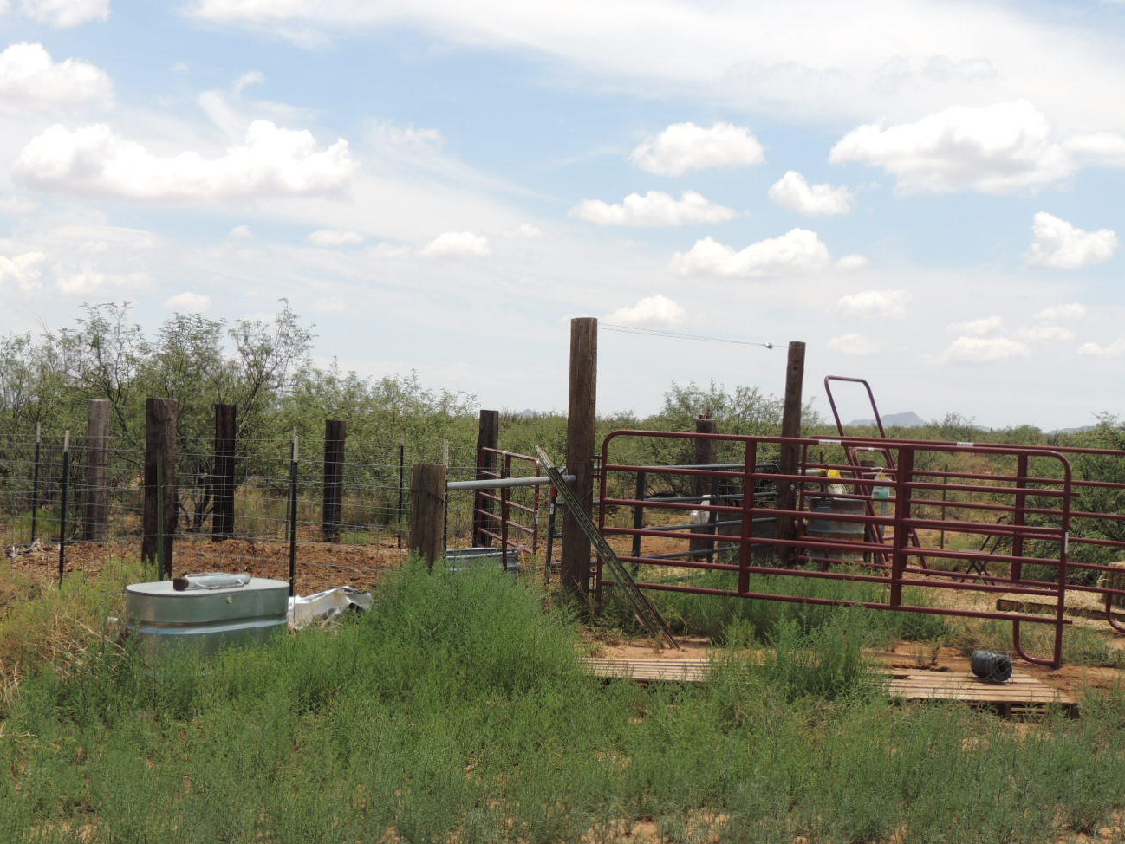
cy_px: 488
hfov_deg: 36.1
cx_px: 504
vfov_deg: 27.5
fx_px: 1723
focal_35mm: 53
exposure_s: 1/1000
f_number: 3.4
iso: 100
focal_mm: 7.6
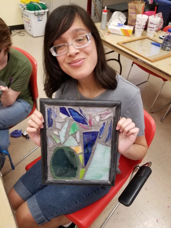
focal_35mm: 26
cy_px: 114
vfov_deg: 67.3
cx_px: 86
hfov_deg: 53.1
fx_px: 171
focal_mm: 4.25
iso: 160
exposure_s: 1/30
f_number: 1.7
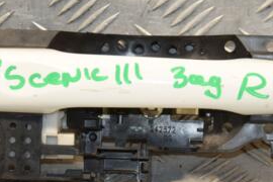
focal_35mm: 233
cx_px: 141
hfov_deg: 8.8
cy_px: 80
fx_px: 1767
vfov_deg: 5.9
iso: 800
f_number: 7.1
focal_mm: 70
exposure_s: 1/200
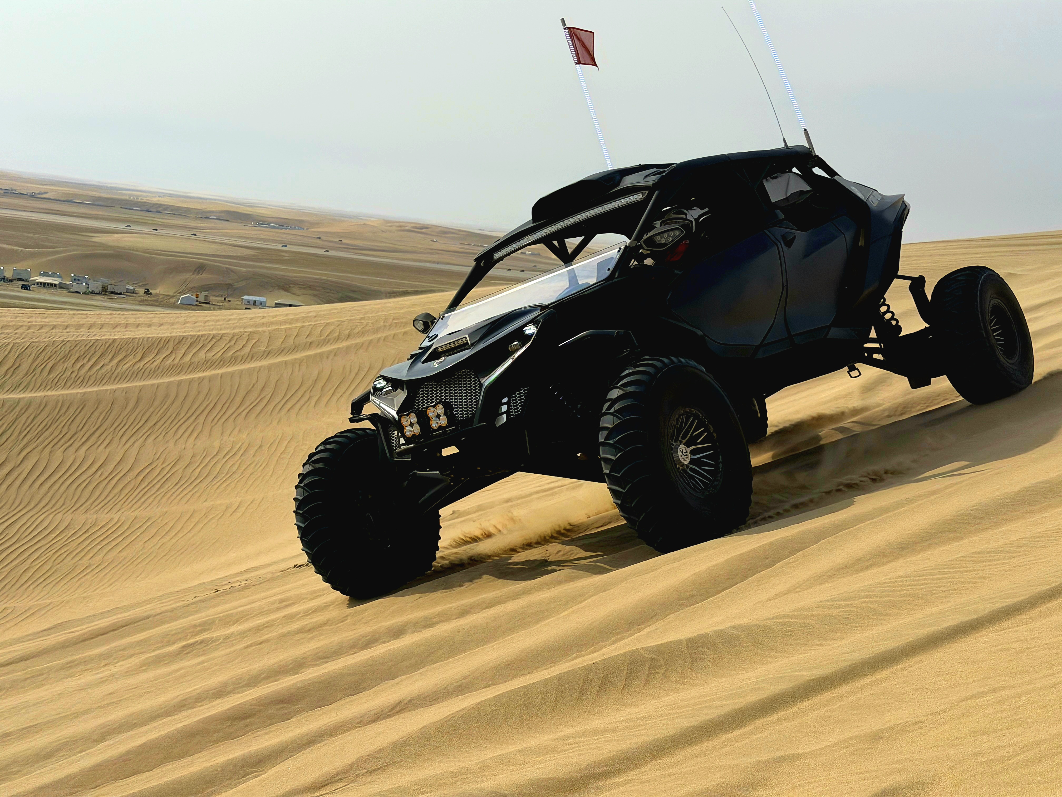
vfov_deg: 30.3
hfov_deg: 39.7
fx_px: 1473
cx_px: 531
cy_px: 398
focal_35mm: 48
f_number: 1.78
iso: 80
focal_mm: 6.76
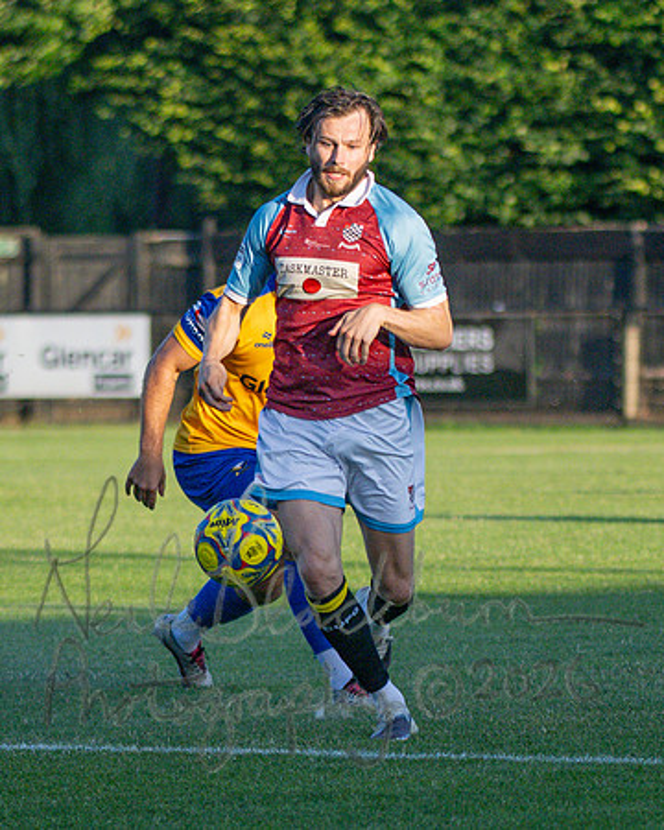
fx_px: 9786
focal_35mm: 398
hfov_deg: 3.9
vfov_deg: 4.9
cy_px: 512
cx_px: 238
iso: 400
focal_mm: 120
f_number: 2.8
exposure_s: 1/4000
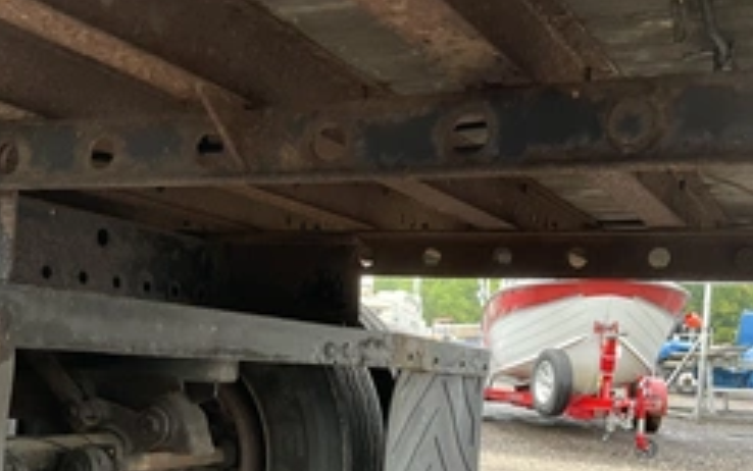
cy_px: 401
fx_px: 1027
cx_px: 294
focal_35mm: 50
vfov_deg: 25.3
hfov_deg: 40.1
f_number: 1.8
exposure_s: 1/122
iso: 40
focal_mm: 3
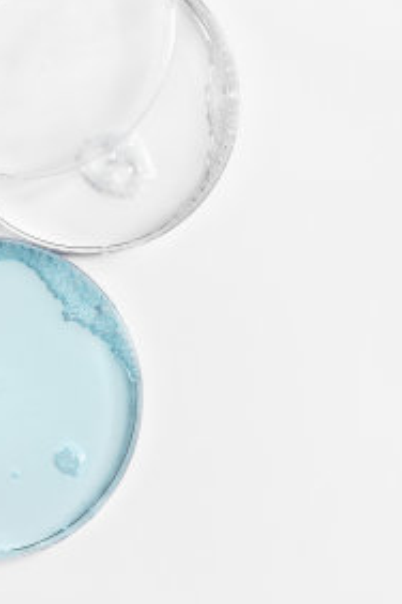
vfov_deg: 17.5
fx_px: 1911
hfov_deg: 11.9
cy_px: -4
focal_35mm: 114
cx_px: -2
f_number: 5
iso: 100
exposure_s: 1/125
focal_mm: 35
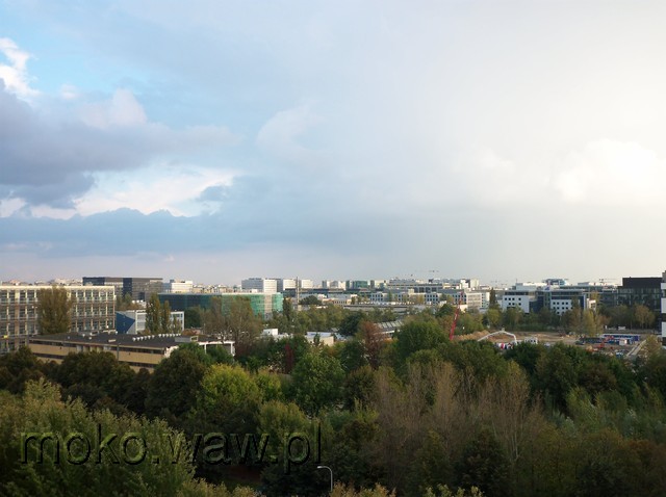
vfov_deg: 41.7
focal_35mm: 34
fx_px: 653
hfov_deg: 54.0
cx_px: 333
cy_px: 248
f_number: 2.9
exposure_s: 1/160
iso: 80
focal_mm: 5.7
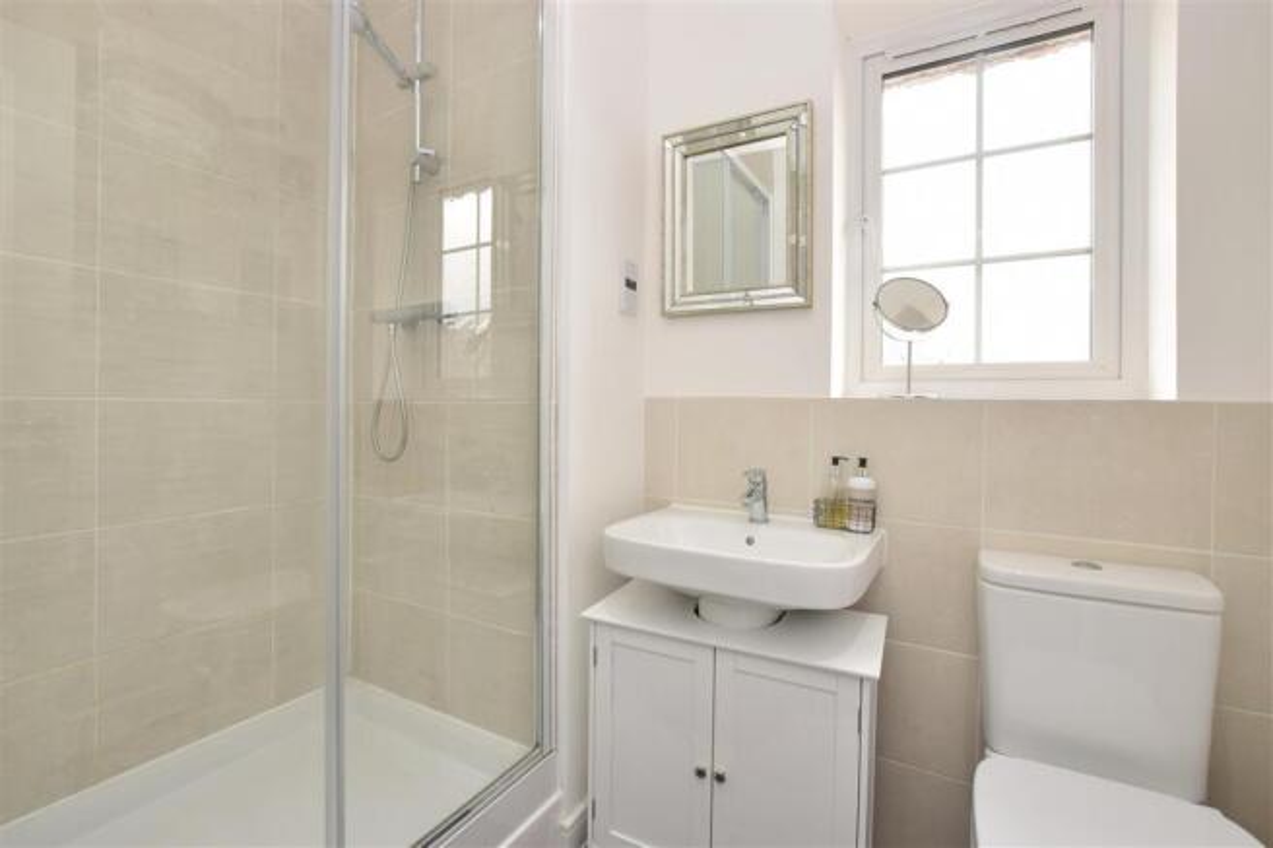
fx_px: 530
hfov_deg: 100.4
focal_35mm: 15
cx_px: 636
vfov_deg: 77.3
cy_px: 424
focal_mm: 10
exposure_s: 1/20
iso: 400
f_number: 9
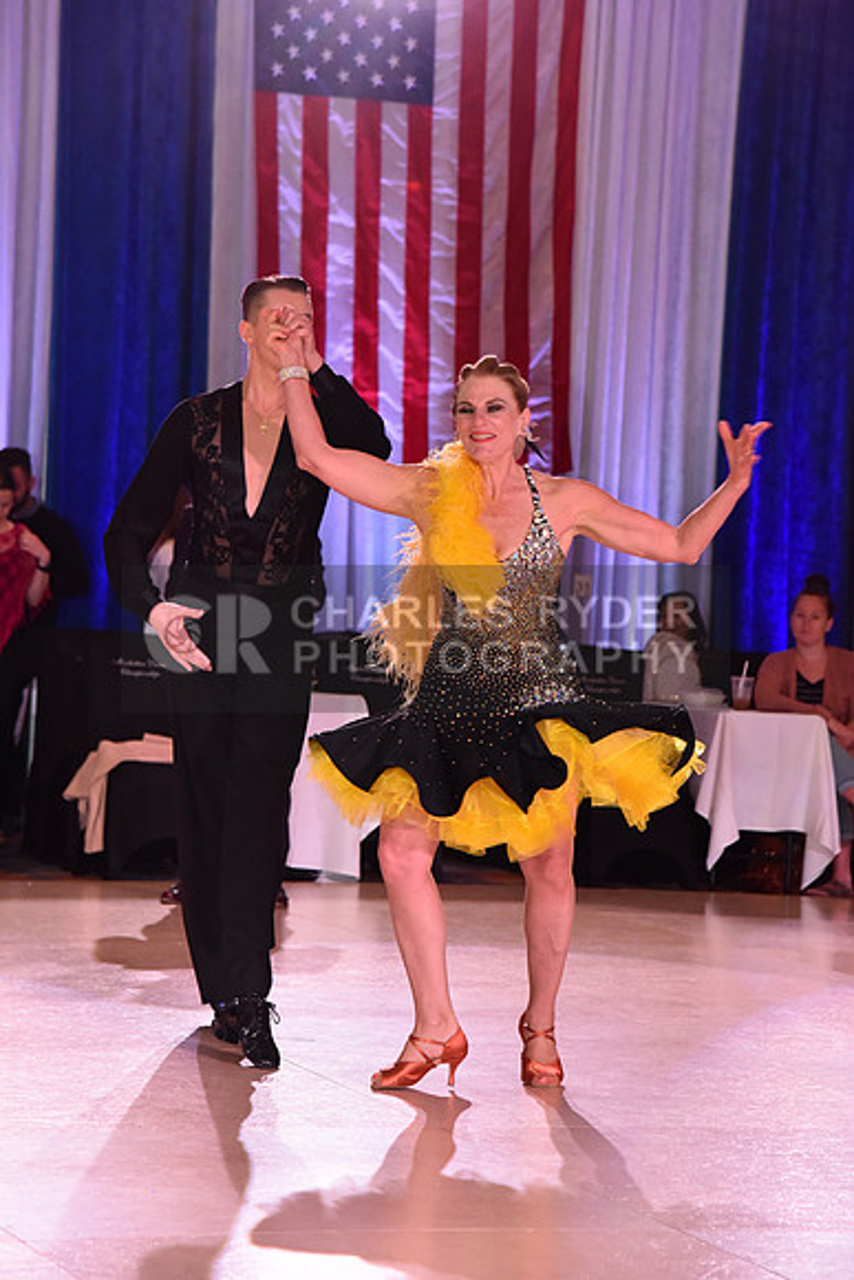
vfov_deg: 18.6
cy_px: 640
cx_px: 427
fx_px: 3912
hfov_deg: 12.5
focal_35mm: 110
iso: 2500
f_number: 6.3
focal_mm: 110
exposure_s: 1/320
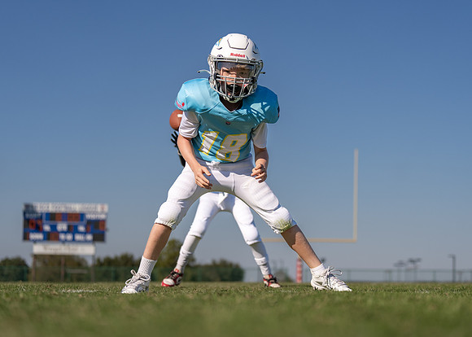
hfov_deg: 24.9
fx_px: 1070
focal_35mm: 80
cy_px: 181
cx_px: 262
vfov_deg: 17.9
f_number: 3.2
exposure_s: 1/4000
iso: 100
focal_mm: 70
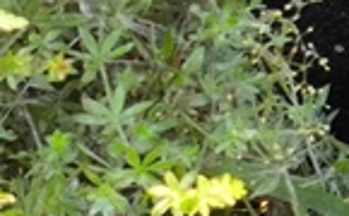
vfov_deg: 4.3
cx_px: 911
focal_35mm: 293
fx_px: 2781
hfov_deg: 6.7
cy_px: -336
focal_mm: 4.71
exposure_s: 1/131
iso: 50
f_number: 1.7
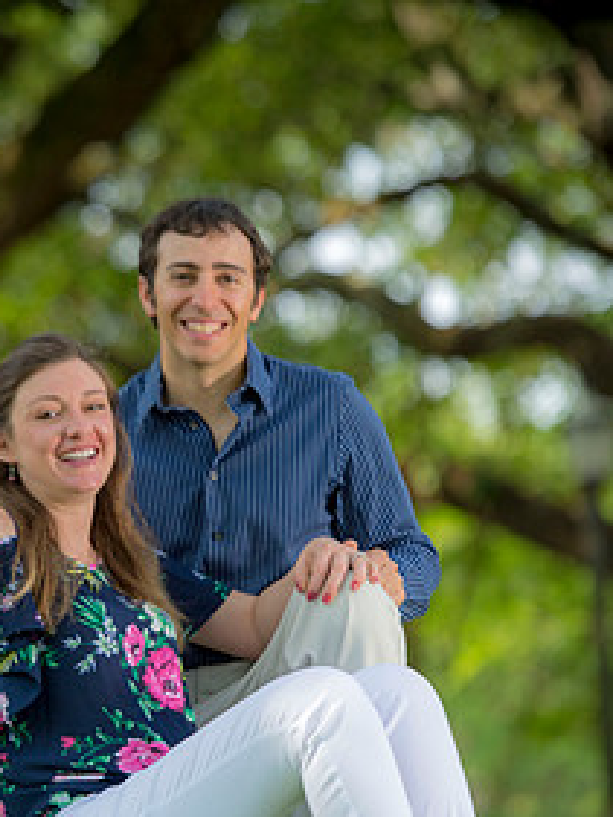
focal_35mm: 246
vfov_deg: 8.0
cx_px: 205
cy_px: 576
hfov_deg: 6.0
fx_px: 5804
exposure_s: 1/400
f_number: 3.5
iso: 200
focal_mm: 160
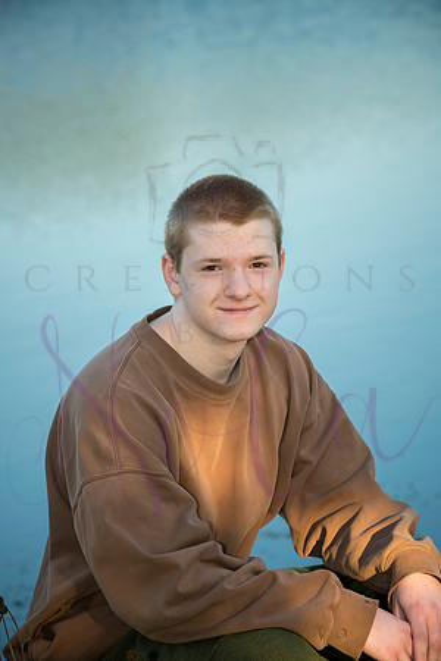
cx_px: 220
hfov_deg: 9.5
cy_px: 330
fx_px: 2664
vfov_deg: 14.2
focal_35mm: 145
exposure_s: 1/400
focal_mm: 145
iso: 400
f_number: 9
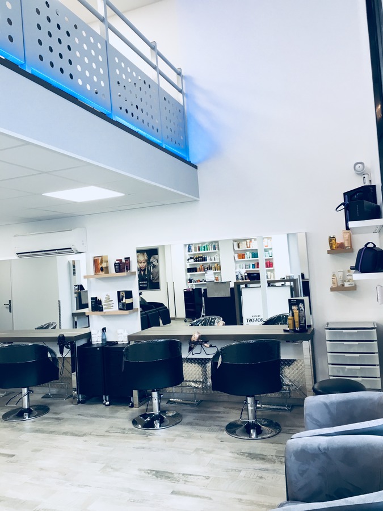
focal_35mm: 29
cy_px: 256
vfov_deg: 61.7
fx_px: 428
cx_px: 192
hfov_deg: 48.2
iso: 32
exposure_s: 1/33
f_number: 2.2
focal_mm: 4.15
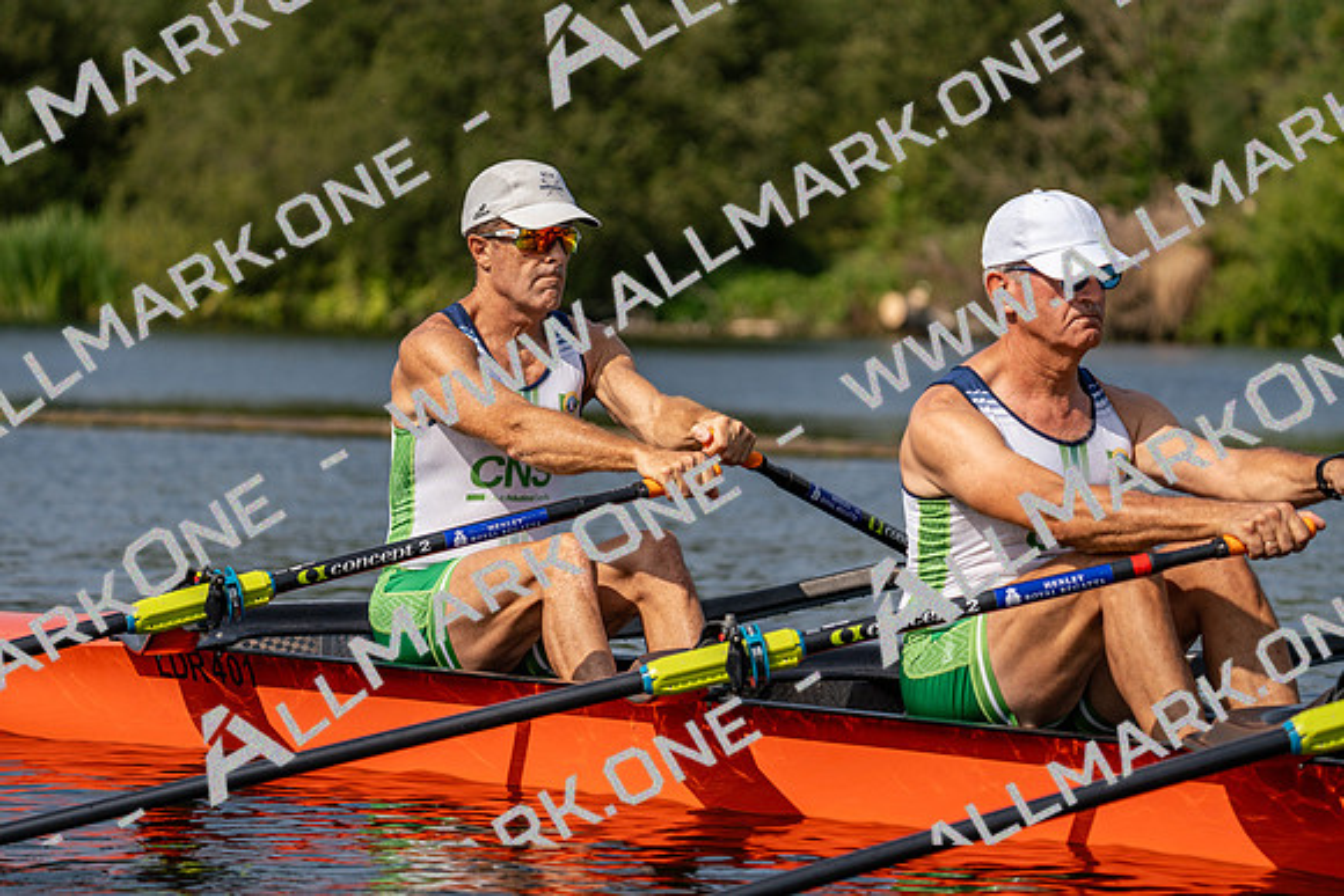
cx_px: 672
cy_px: 448
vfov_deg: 6.9
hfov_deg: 10.3
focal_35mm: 200
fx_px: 7468
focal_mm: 200
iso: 160
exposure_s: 1/1600
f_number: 5.6
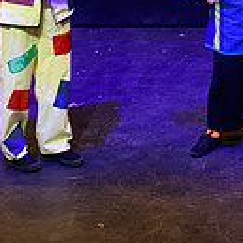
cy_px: -170
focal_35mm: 165
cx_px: 306
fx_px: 1310
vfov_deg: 10.1
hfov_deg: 10.4
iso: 1250
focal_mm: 27
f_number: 5.6
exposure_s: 1/13
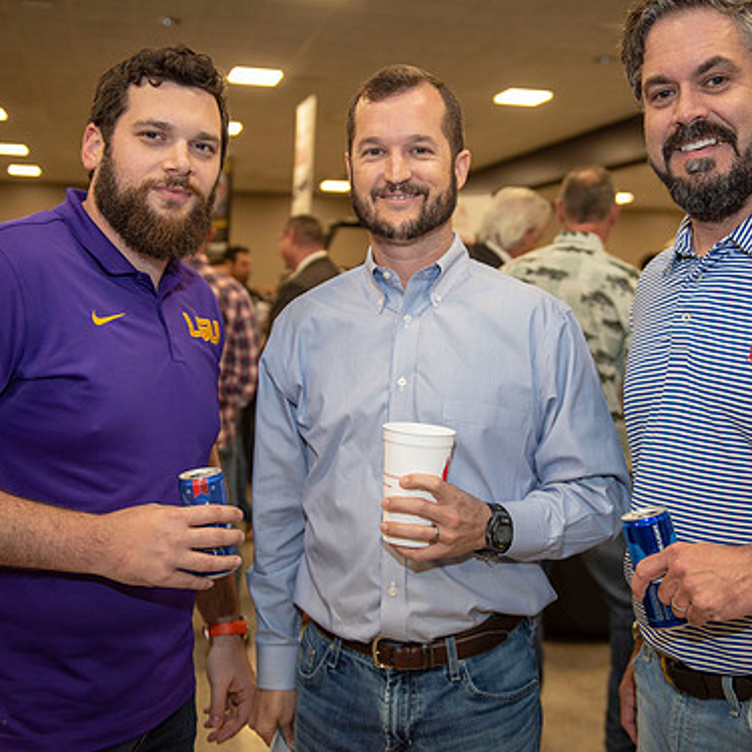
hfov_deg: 40.0
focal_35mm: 42
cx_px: 411
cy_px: 373
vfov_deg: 40.0
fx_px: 1032
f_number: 2.8
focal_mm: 32
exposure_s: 1/125
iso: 800
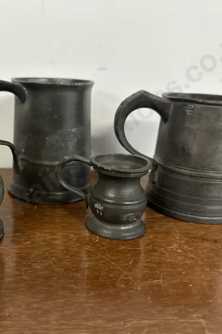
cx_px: 67
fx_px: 315
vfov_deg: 55.8
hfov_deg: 38.3
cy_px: 169
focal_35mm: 34
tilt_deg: -17.7
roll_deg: -1.5
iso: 200
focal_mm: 6.86
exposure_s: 1/50
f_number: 1.78
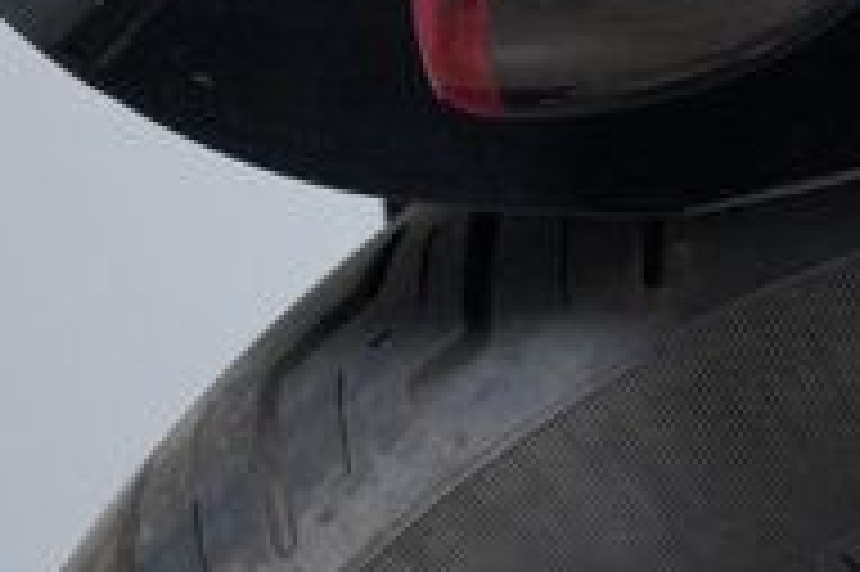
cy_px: -43
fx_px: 13438
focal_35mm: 563
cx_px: 1801
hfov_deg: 3.6
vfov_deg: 2.4
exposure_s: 1/125
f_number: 4
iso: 2000
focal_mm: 105
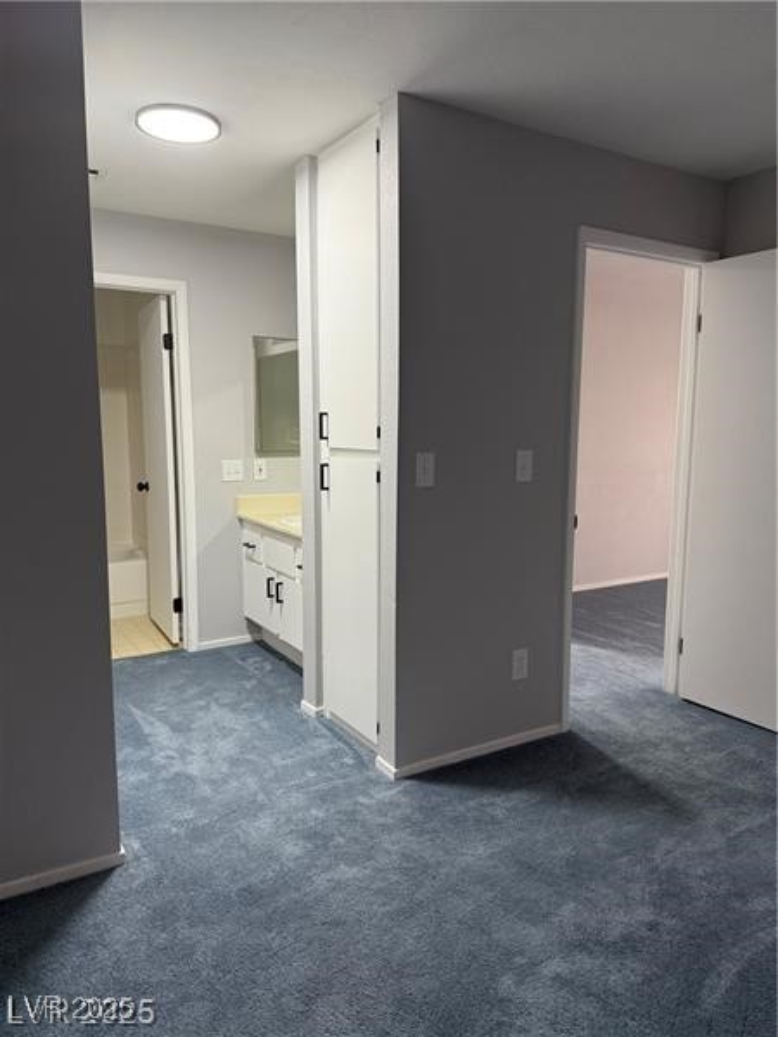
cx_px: 389
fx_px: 719
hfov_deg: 56.8
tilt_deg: -7.3
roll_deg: -0.7
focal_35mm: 24
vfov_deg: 71.6
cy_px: 518
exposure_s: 1/60
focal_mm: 6.76
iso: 160
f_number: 1.78
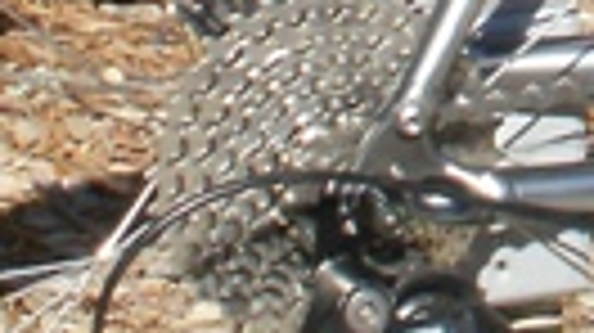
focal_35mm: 304
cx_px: 1143
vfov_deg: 3.8
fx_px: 4784
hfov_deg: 6.9
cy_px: -796
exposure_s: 1/400
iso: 100
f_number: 5.6
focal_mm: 6.3
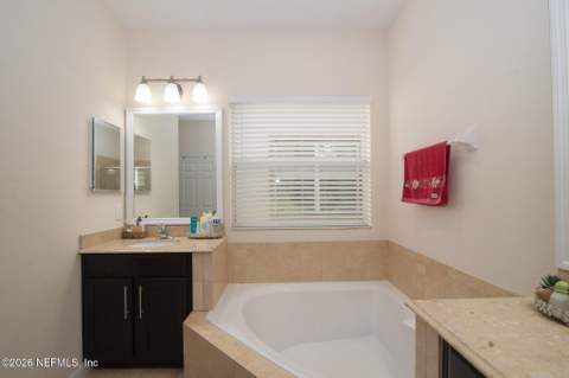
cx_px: 284
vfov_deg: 73.6
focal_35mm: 16
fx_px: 253
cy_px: 189
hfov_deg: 96.8
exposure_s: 1/45
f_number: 8
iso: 200
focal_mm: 16
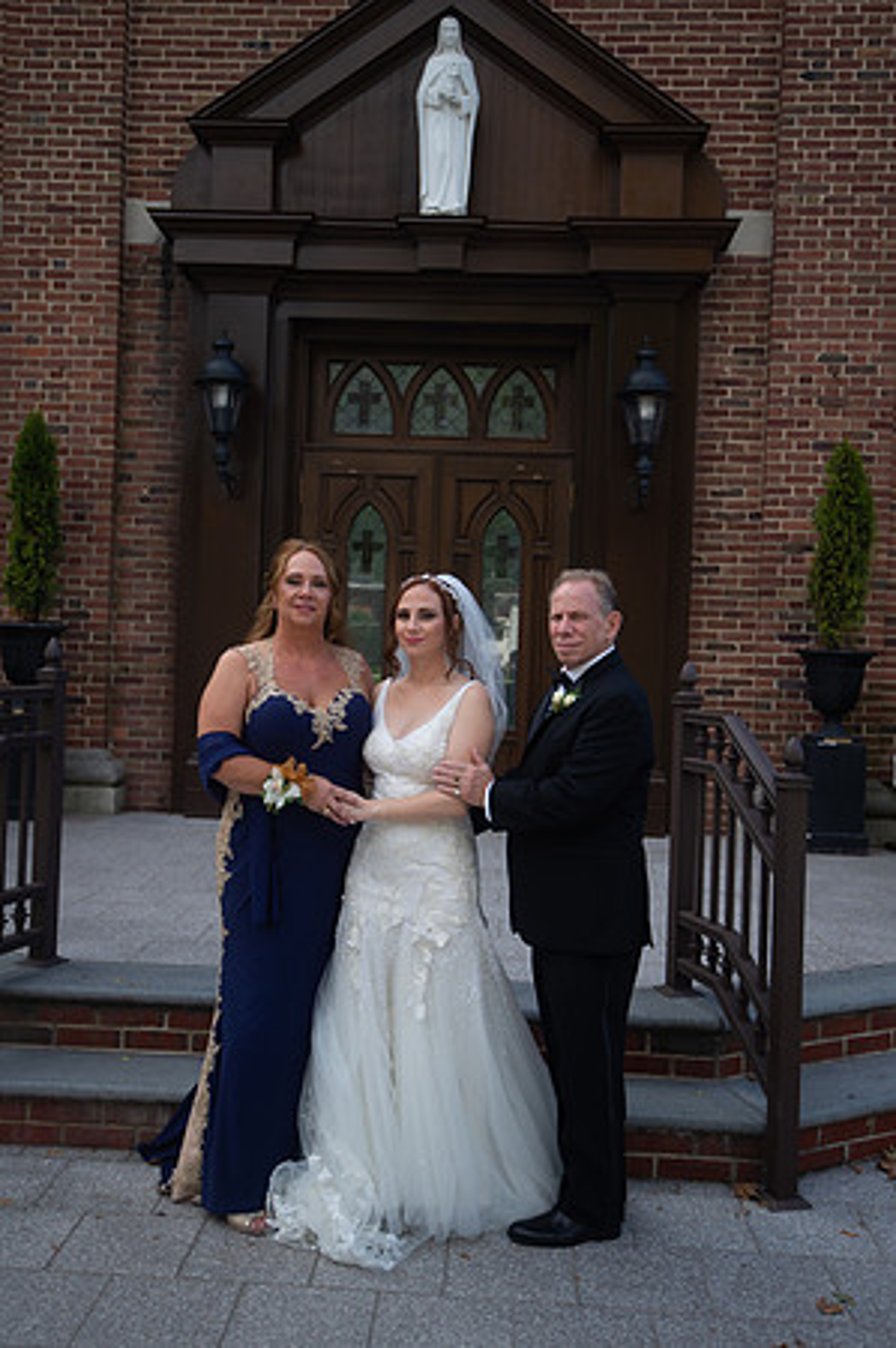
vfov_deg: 54.5
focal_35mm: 35
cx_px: 448
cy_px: 674
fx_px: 1310
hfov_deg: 37.8
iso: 400
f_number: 4
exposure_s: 1/1250
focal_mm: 35
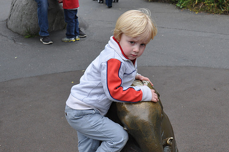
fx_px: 391
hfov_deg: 32.6
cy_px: 72
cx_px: 127
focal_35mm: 62
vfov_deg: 22.0
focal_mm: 35
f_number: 9
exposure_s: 1/320
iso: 320
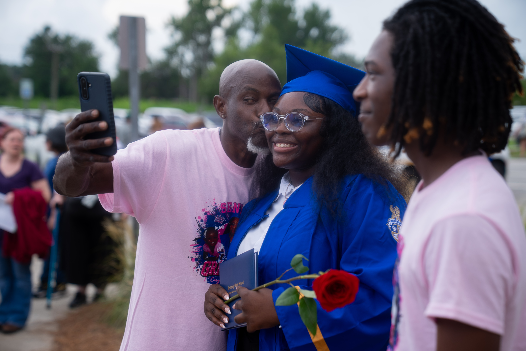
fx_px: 1023
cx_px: 263
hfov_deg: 28.8
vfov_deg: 19.5
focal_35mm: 70
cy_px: 176
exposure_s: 1/200
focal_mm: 70
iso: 80
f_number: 3.2
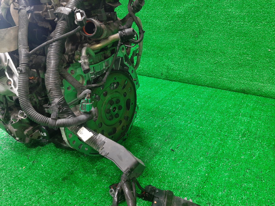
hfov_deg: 67.3
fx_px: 207
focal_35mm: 26
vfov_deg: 53.1
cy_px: 103
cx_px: 138
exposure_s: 1/50
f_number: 1.7
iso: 215
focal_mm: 3.93
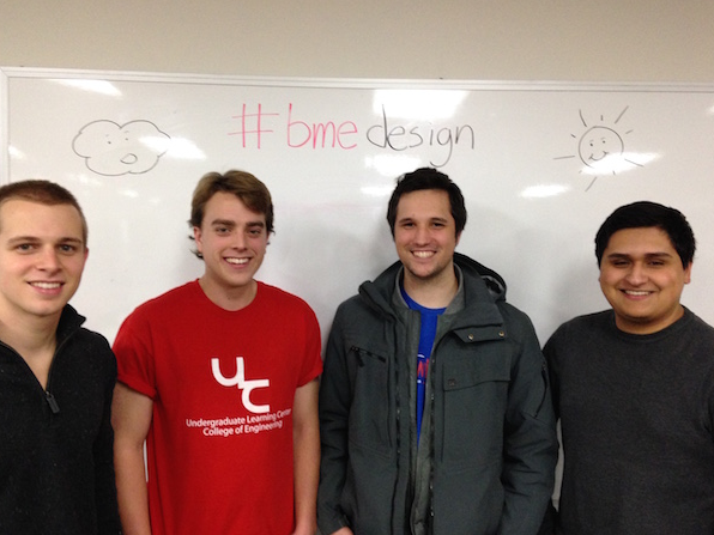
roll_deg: +0.6
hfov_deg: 51.3
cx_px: 345
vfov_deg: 39.7
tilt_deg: -4.1
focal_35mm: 36
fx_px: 743
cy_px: 272
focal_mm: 4.12
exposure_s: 1/20
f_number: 2.4
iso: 250
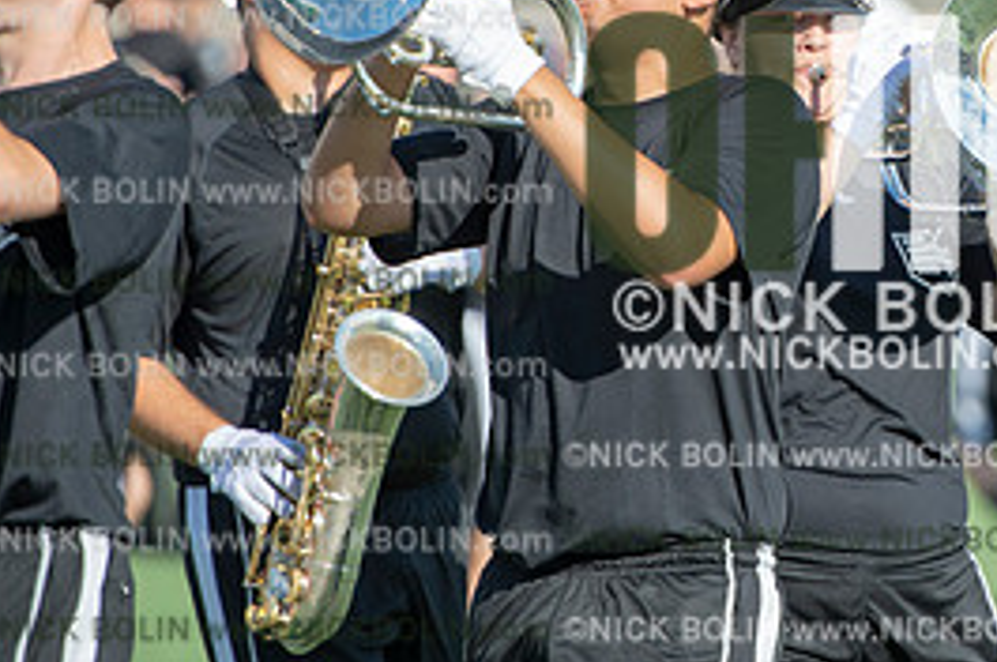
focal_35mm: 438
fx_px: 12115
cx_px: 850
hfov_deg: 4.7
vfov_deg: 3.1
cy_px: 192
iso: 160
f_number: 2.8
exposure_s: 1/2000
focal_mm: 200
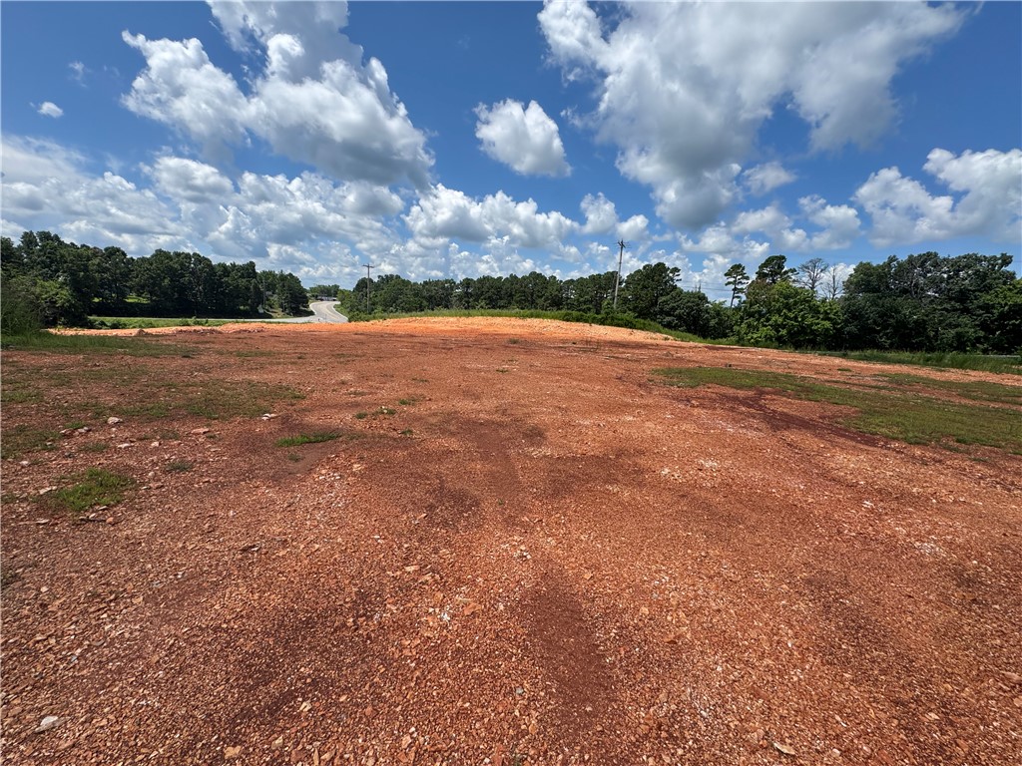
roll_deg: -2.2
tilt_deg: -10.2
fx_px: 413
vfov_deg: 85.7
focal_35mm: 14
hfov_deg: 102.1
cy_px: 383
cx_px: 511
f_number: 2.2
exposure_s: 1/1672
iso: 50
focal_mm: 2.22
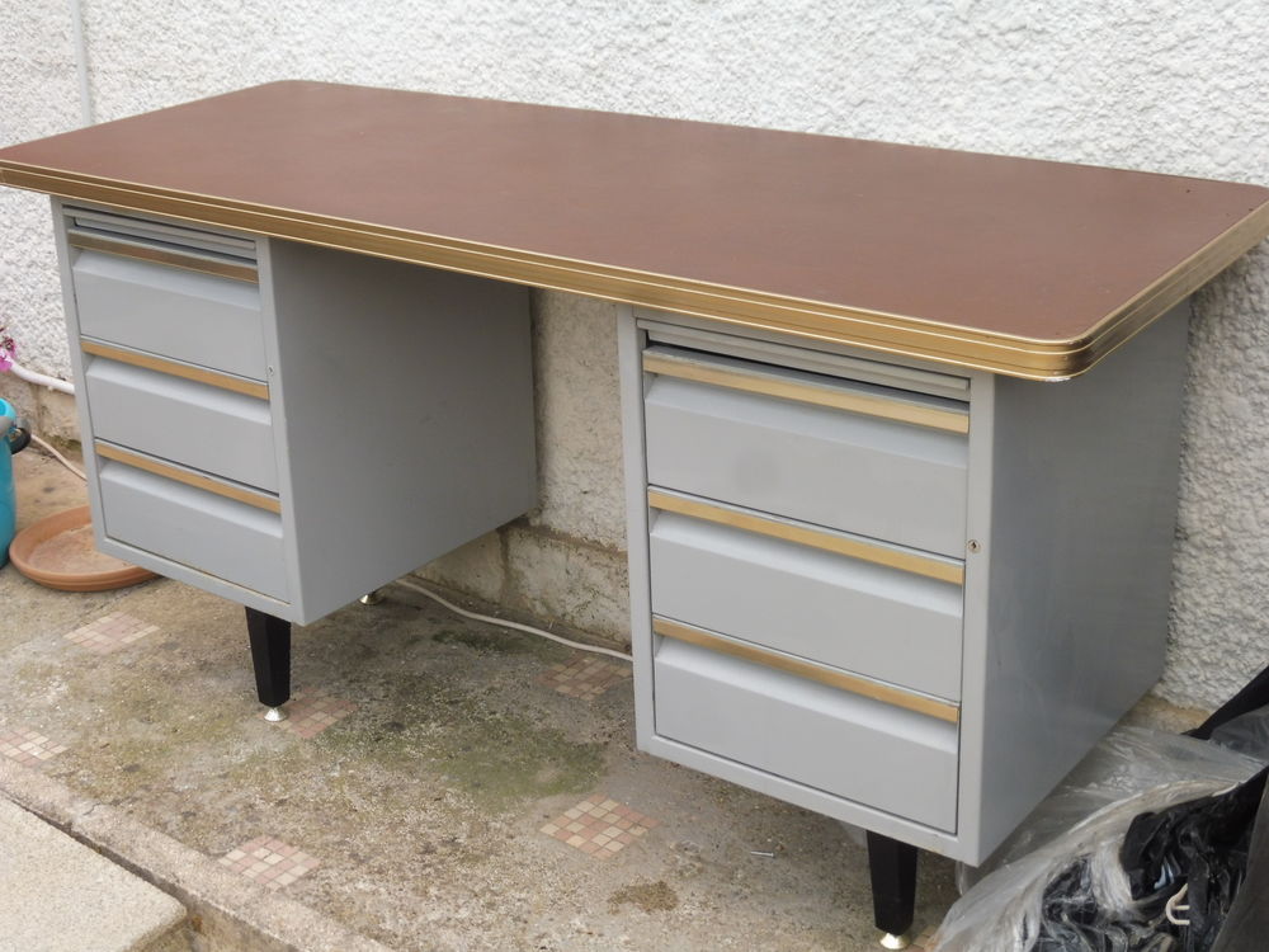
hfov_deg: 37.5
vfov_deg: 28.6
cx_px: 634
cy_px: 476
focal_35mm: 51
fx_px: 1870
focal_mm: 9
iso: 100
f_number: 5
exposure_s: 1/320
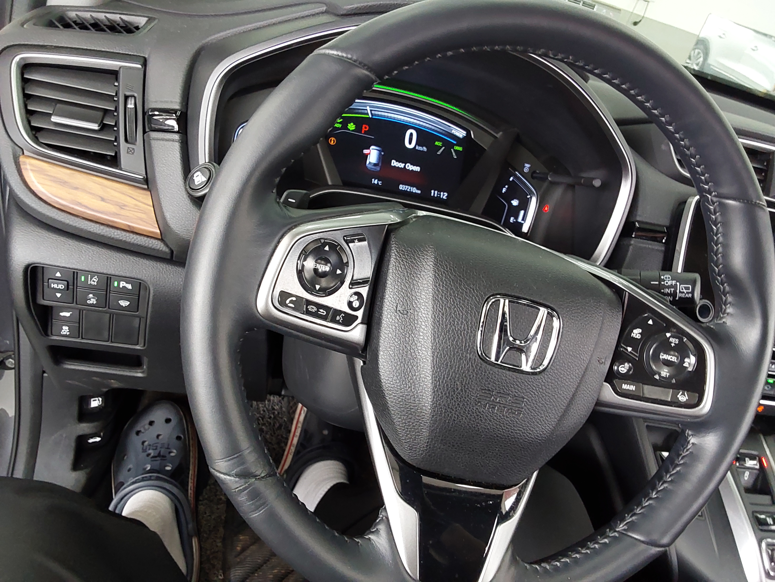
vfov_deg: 49.7
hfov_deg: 63.4
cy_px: 291
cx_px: 388
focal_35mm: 28
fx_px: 627
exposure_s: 1/60
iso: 200
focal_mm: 2.91
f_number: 1.9
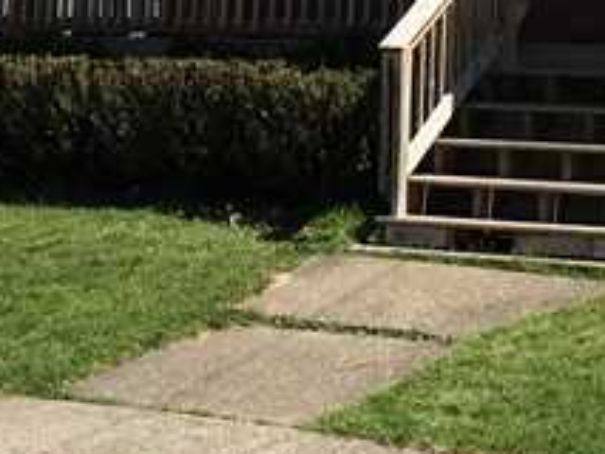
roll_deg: -1.4
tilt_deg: +8.8
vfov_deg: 13.0
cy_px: -199
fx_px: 1906
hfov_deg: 18.0
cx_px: 435
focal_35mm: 109
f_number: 2.2
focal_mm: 4.15
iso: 25
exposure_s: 1/1304
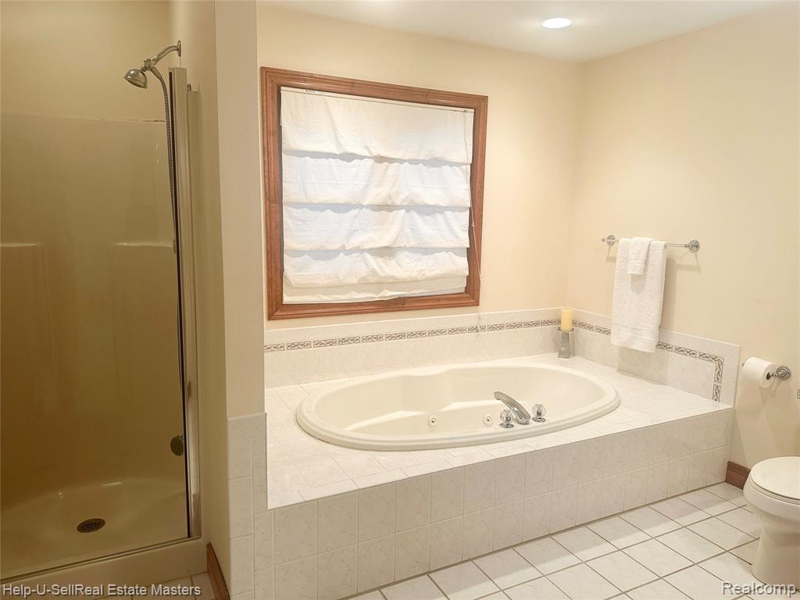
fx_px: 555
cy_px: 300
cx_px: 400
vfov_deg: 56.8
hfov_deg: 71.6
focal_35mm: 24
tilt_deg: -8.3
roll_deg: -2.0
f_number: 1.78
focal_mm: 6.86
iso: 160
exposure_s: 1/120
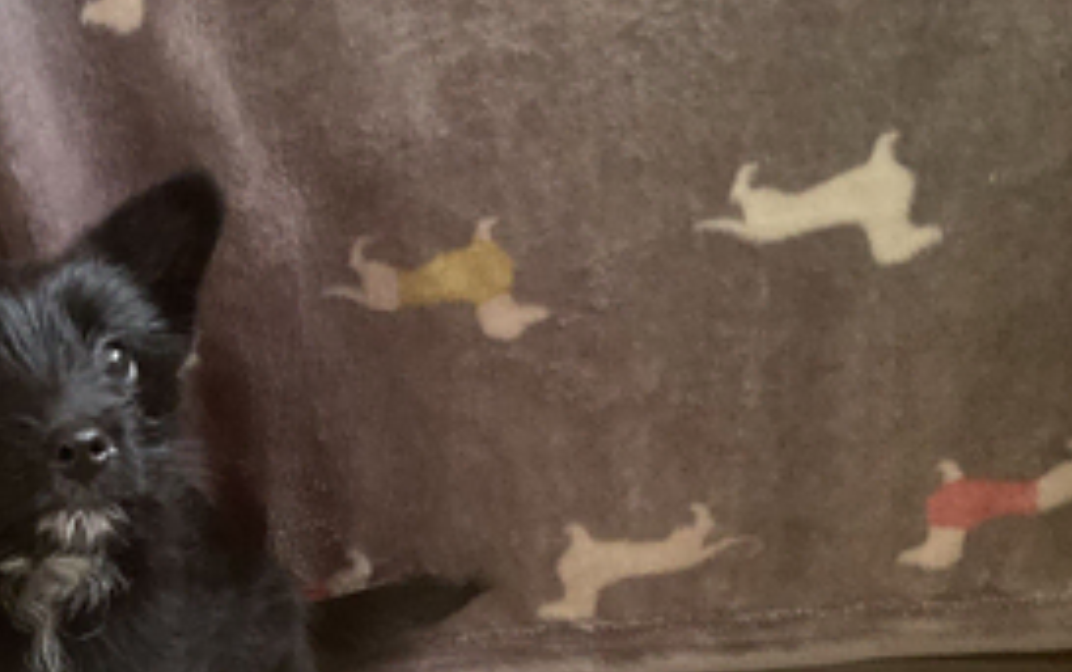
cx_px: 214
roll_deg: +2.7
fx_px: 1549
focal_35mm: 53
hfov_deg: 36.8
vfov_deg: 23.9
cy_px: 591
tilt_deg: -32.8
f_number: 1.8
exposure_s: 1/30
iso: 250
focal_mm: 3
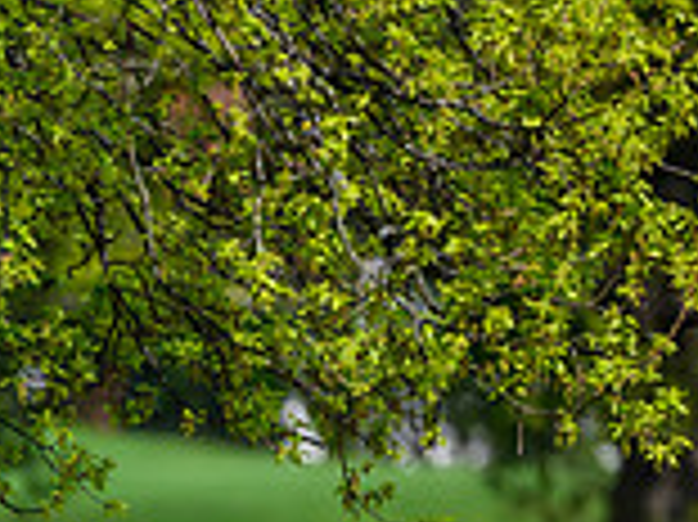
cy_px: 857
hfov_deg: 1.4
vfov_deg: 1.0
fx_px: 29094
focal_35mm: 1444
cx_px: -554
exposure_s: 1/5000
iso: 500
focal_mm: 400
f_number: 3.5
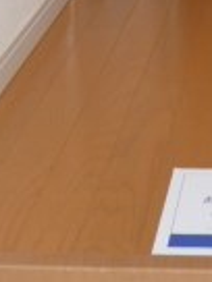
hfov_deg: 12.2
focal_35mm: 118
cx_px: 266
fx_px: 964
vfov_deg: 14.6
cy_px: -224
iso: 100
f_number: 2.8
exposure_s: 1/100
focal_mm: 4.4
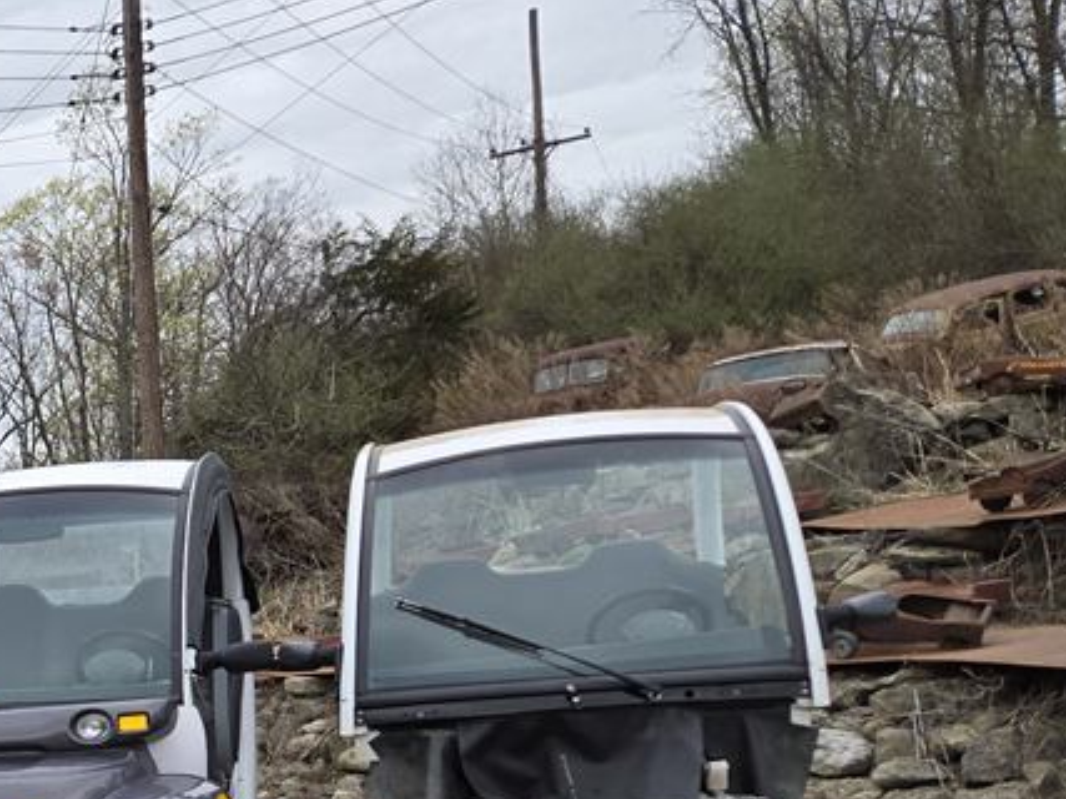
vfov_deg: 20.4
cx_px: -434
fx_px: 2124
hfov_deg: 23.7
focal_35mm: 69
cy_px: 868
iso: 25
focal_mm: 5.4
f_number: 1.8
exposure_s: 1/805
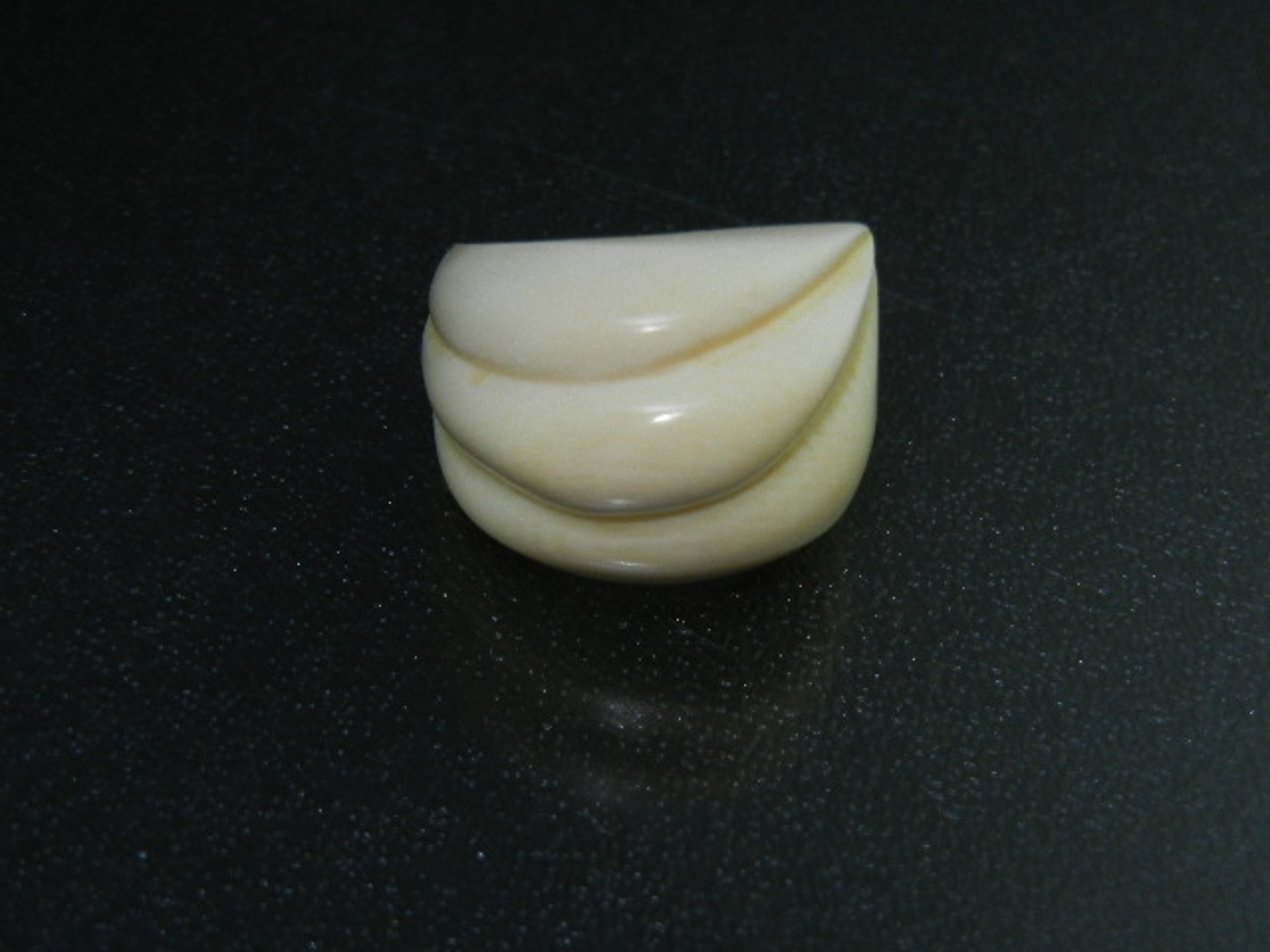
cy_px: 476
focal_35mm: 68
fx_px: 2495
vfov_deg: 21.6
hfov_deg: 28.6
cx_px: 635
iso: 320
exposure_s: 1/30
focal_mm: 12.2
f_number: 8.2
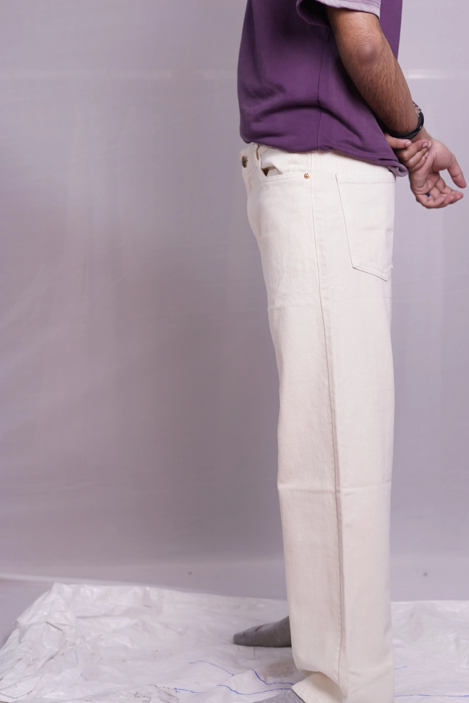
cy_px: 292
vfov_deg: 31.4
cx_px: 298
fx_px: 1251
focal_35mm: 64
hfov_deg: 21.2
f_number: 3.5
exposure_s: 1/100
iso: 500
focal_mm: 50
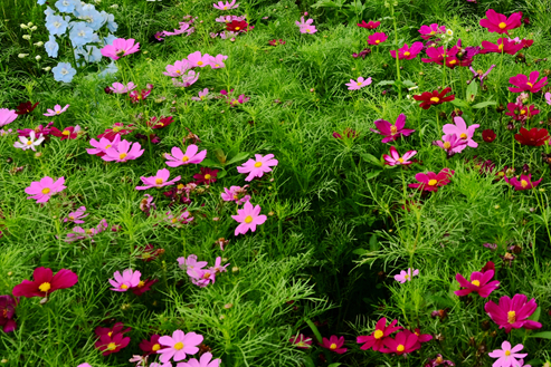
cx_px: 599
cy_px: -17
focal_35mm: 74
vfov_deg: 17.8
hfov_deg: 25.4
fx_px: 1136
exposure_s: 1/100
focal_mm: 30.5
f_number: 11
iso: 160
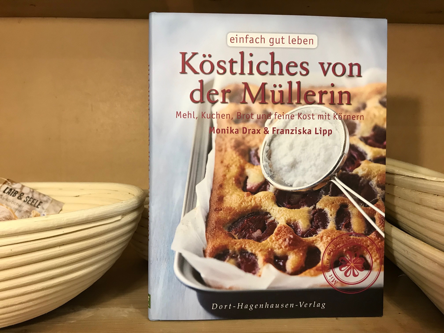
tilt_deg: -1.7
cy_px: 166
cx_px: 222
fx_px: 359
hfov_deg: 63.4
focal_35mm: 28
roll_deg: -0.7
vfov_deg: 49.7
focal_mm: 3.99
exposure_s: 1/33
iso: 40
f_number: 1.8
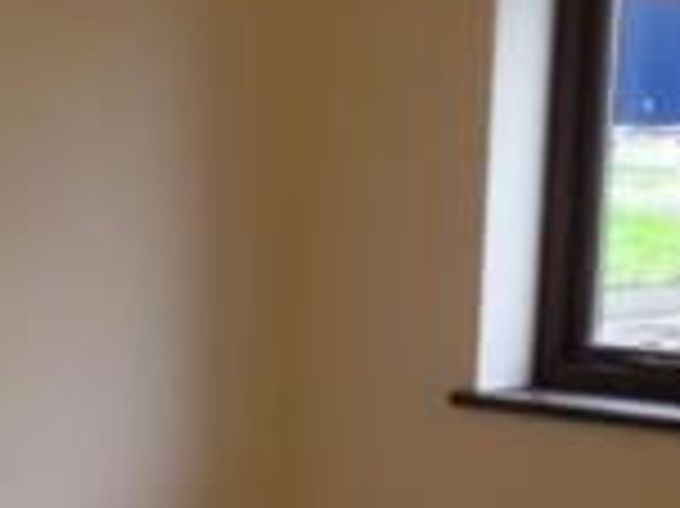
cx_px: 79
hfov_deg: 14.5
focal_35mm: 135
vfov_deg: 10.9
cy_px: 497
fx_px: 2650
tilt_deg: -9.5
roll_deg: -1.1
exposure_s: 1/20
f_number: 2.4
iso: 50
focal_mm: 4.28
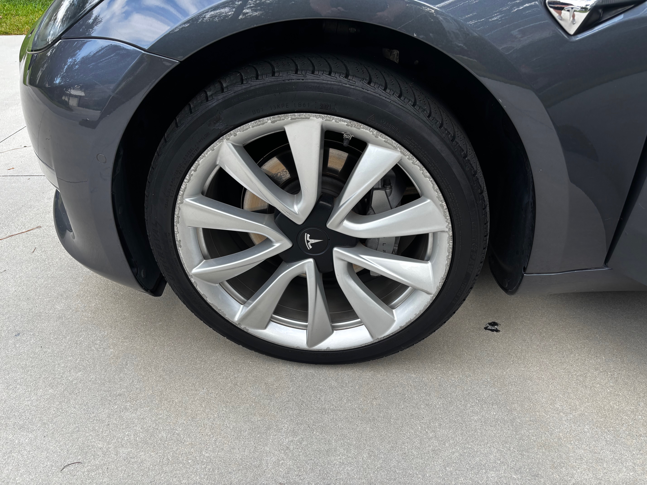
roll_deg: -0.3
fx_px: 486
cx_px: 324
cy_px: 242
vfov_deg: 53.1
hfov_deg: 67.3
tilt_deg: -34.4
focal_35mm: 26
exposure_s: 1/313
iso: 50
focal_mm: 5.96
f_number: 1.6
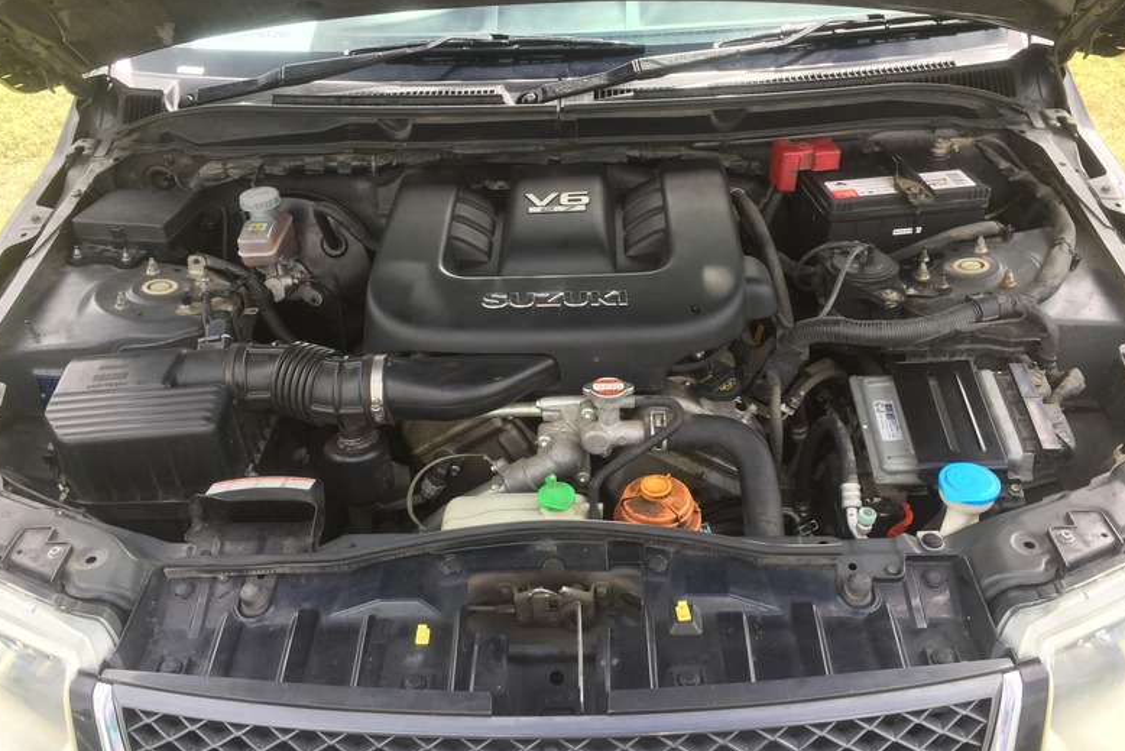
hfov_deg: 60.3
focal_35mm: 31
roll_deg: +2.4
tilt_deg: -34.3
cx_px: 557
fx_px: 969
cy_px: 402
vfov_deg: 42.3
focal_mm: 4.15
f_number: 2.2
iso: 32
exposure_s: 1/356
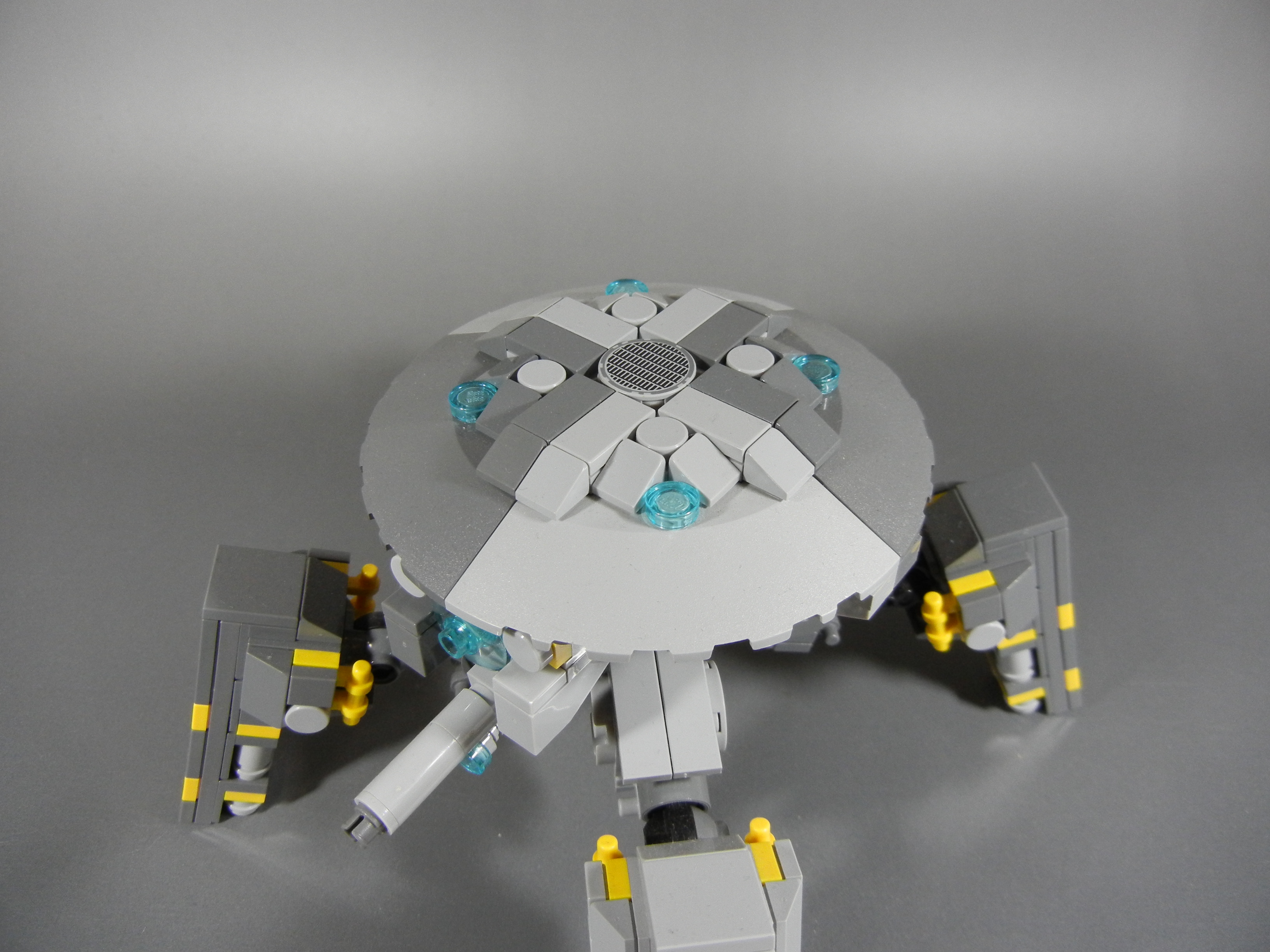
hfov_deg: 60.0
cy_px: 476
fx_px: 1101
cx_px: 635
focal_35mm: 30
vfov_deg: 46.8
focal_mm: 5.4
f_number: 3.5
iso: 400
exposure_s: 1/44.2
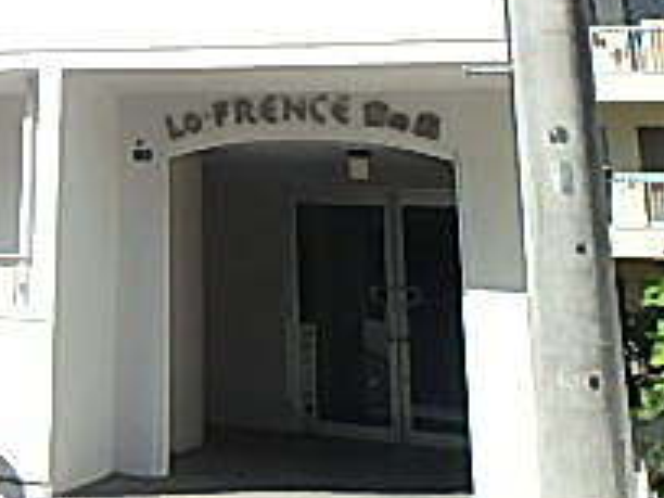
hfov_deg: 26.8
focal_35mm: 66
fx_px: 1266
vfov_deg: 20.1
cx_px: -85
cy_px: -182
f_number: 6
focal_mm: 3.7
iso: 125
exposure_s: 1/320
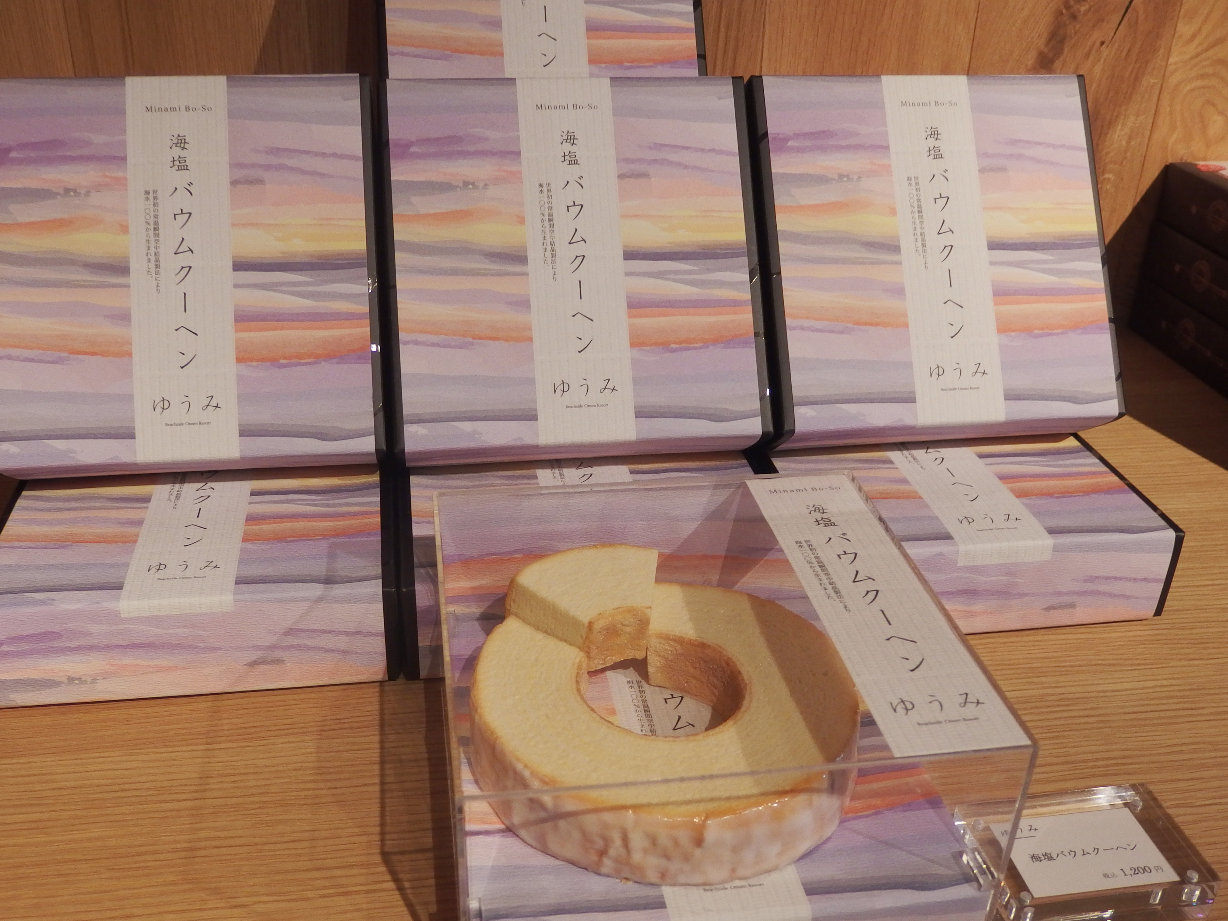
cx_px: 604
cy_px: 473
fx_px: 1277
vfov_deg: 39.6
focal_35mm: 36
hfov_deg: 51.4
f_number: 2
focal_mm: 6.2
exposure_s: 1/60
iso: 160
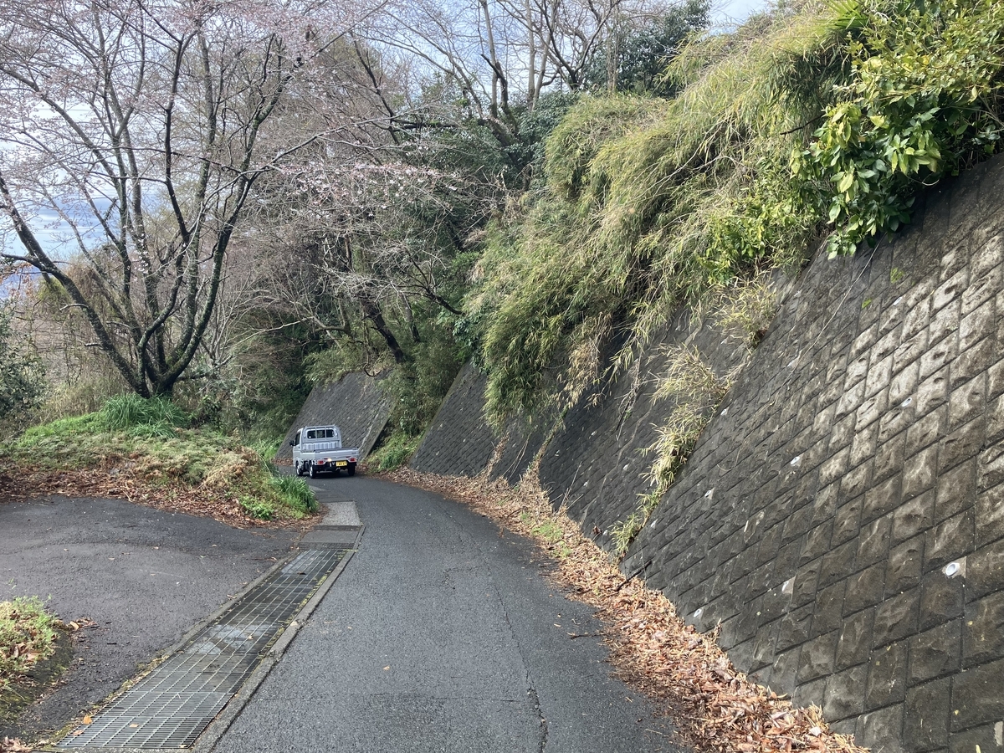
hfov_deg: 63.4
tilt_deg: -7.5
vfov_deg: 49.7
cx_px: 502
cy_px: 376
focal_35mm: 28
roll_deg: -2.3
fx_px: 812
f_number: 1.8
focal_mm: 3.99
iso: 32
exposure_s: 1/337
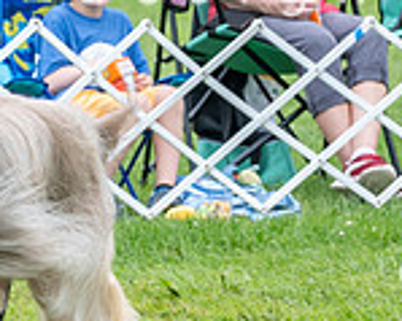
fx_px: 7419
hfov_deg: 3.1
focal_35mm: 624
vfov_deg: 2.5
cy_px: 84
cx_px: -26
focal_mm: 147
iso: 400
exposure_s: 1/800
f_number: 5
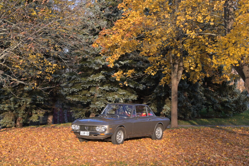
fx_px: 519
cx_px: 124
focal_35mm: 75
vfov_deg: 18.2
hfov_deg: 27.0
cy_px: 83
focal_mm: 50
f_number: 3.5
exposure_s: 1/400
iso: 100
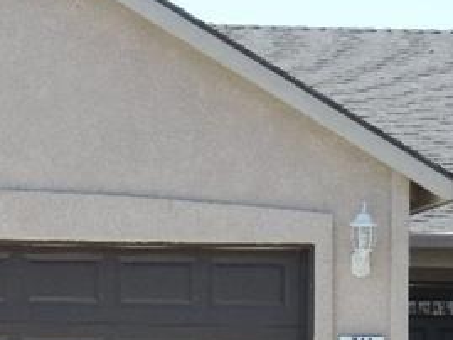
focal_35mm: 171
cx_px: 40
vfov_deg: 8.7
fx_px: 2239
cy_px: 225
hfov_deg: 11.5
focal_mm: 10.7
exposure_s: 1/250
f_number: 3.7
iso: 80
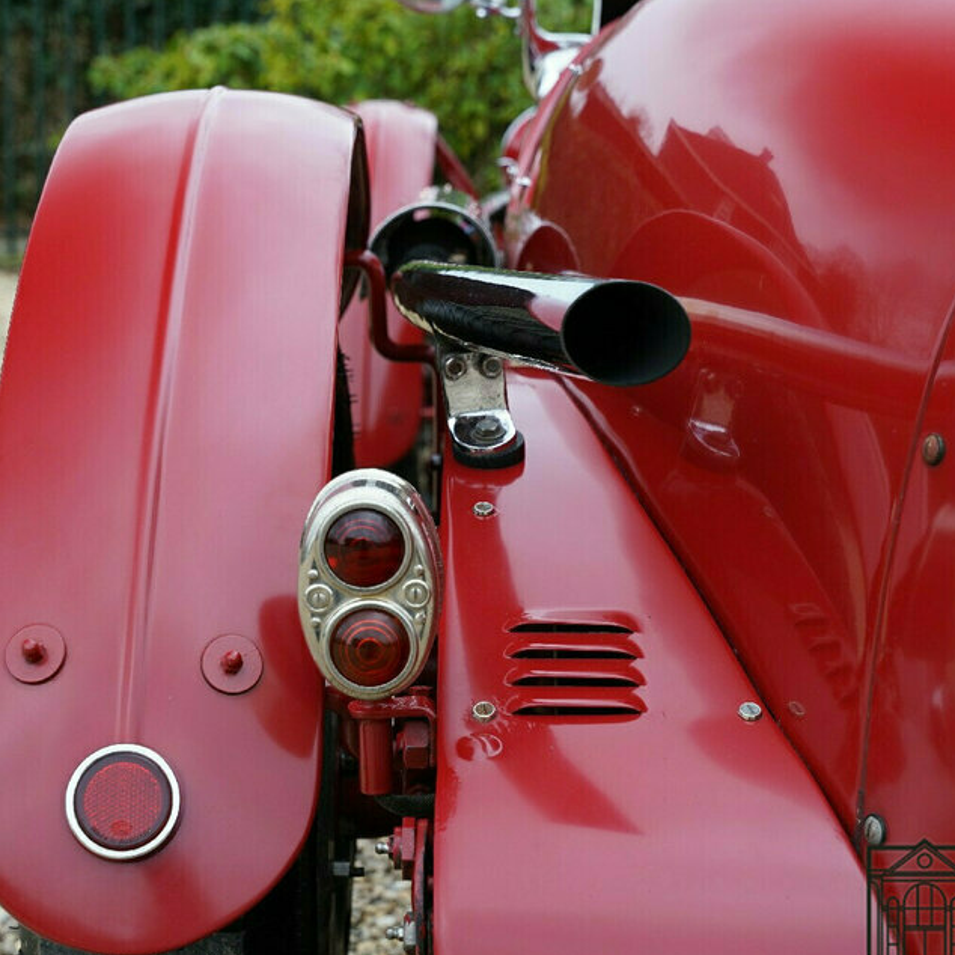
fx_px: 2315
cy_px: 456
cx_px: 482
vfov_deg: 23.3
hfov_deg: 23.3
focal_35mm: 74
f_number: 5.6
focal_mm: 46.1
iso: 320
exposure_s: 1/60
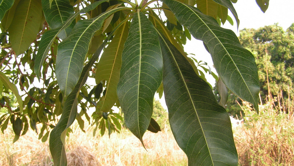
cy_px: 65
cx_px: 145
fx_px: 327
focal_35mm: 42
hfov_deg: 48.4
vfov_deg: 28.3
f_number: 4.5
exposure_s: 1/80
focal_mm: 6.3
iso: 50
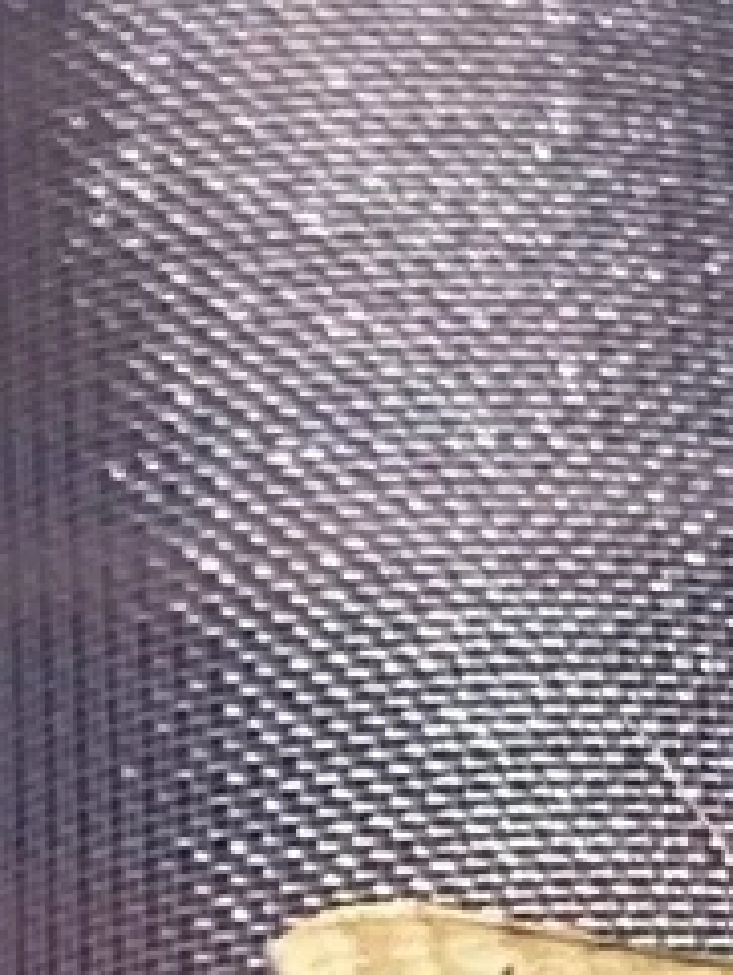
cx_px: 867
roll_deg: +2.4
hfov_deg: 20.1
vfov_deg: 26.3
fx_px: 1946
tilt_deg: +40.1
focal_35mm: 69
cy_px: 1036
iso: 32
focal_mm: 5.1
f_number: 1.6
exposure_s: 1/4
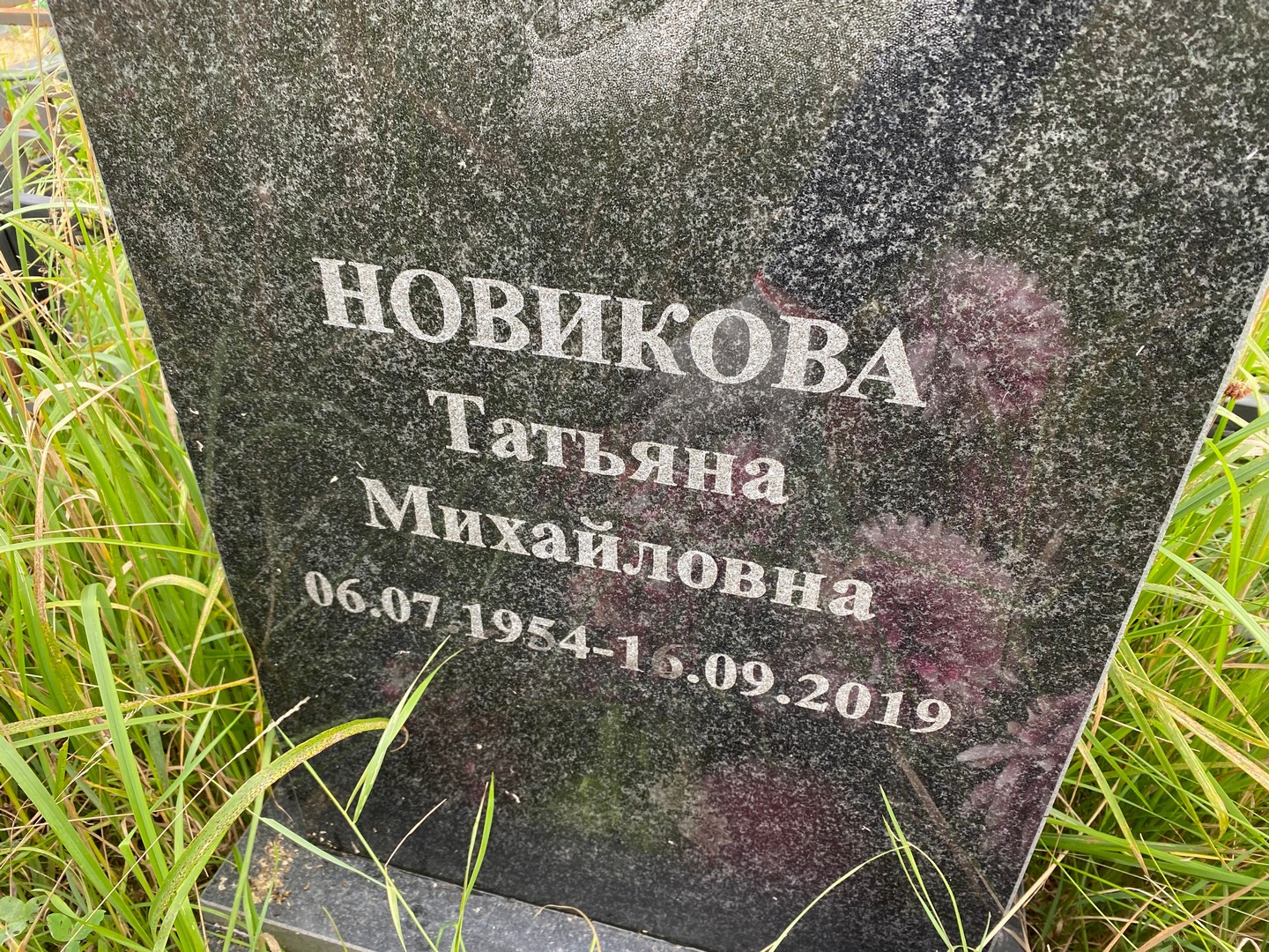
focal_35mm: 26
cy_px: 476
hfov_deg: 67.3
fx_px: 953
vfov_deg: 53.1
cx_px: 634
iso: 64
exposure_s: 1/121
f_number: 1.8
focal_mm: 4.25
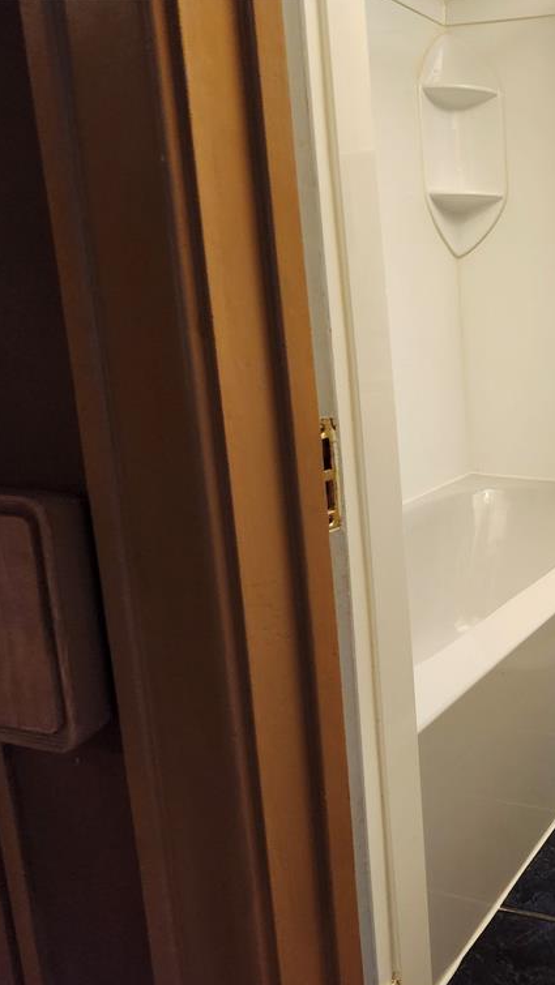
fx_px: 889
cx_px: 622
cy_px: 494
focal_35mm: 34
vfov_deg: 58.0
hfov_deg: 30.7
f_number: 1.8
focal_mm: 5.54
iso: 800
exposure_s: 1/120
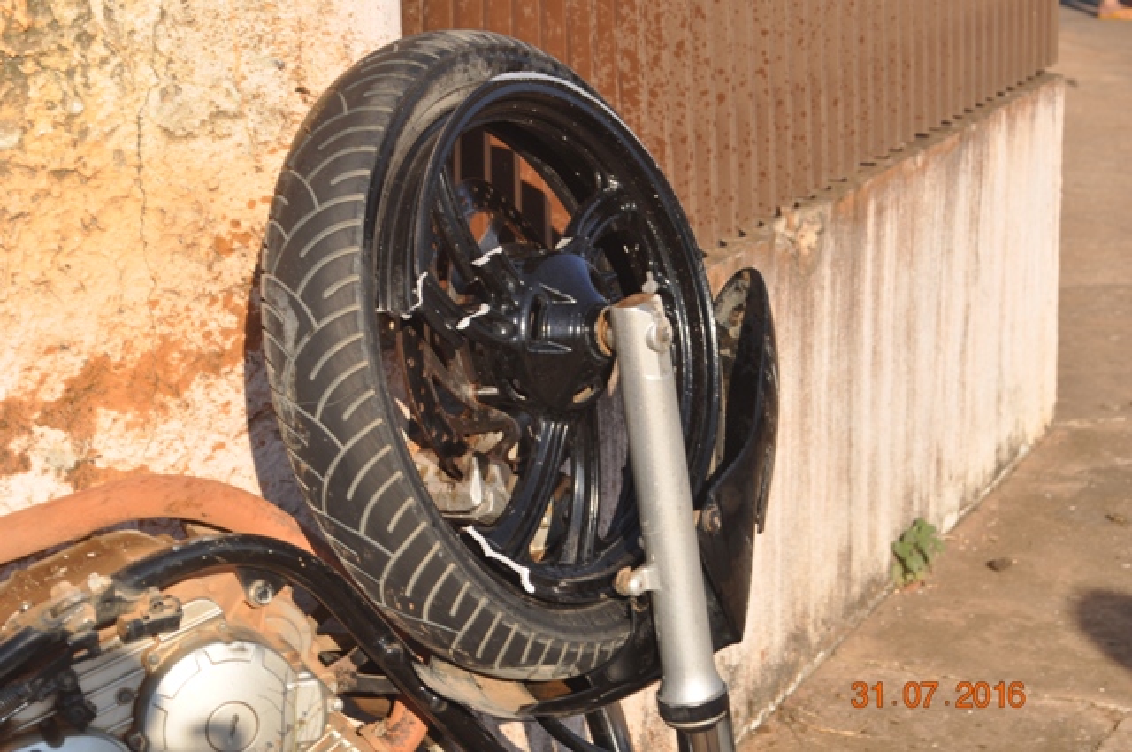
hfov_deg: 24.6
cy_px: 376
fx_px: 2591
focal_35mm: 82
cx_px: 566
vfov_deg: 16.5
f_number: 9.5
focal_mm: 55
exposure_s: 1/350
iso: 200
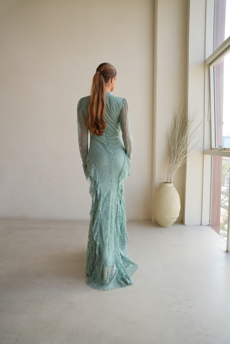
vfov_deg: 58.0
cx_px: 115
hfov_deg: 40.5
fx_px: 311
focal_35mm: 32
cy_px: 172
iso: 800
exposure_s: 1/500
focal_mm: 32.5
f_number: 3.5
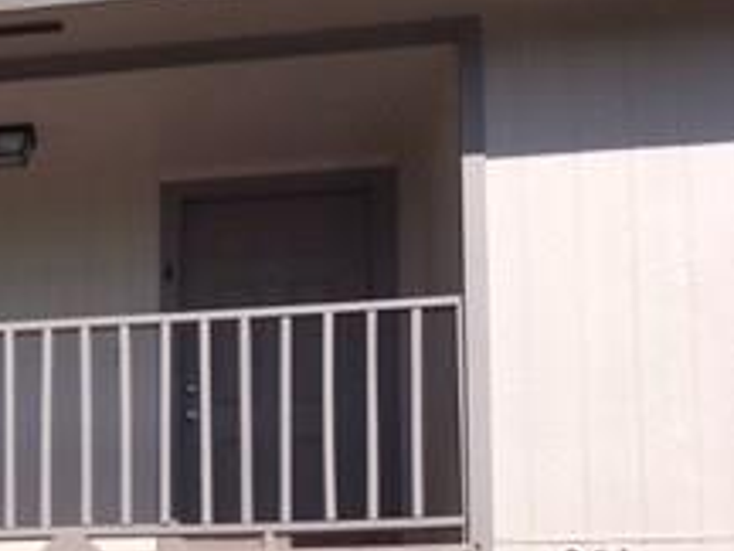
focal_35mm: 86
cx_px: -330
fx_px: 1824
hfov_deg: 20.0
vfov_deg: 16.4
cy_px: 667
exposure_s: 1/2404
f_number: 2.2
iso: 25
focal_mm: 4.15
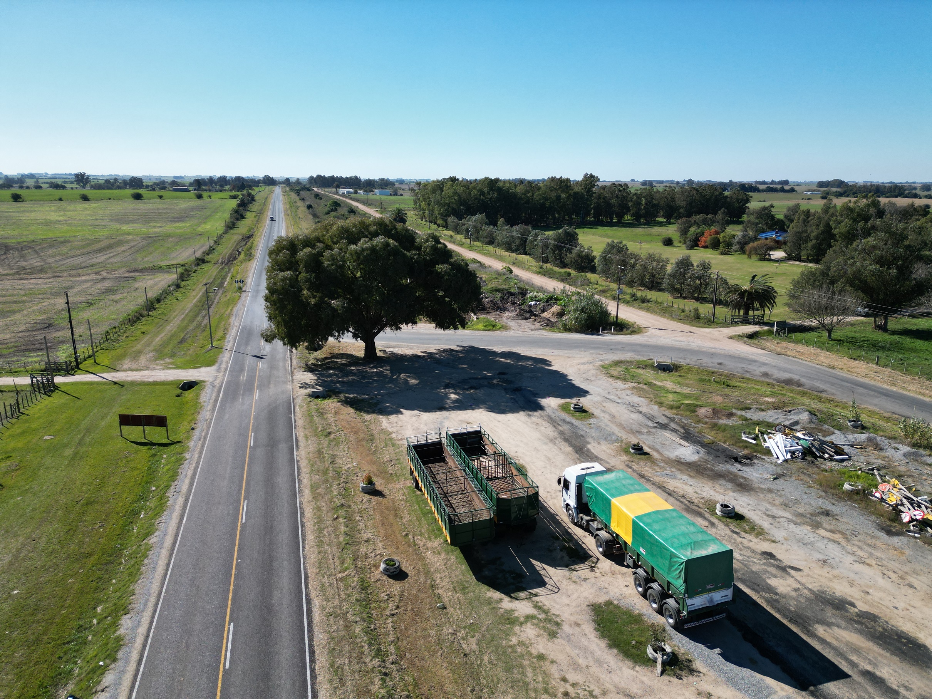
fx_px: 646
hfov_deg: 71.6
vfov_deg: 56.8
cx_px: 466
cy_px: 350
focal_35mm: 24
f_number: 1.7
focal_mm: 6.72
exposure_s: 1/3200
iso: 140
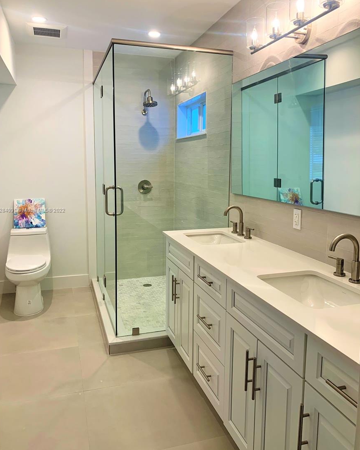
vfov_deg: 62.2
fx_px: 373
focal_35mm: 28
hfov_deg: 51.5
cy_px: 211
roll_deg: +0.1
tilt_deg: -6.6
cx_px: 175
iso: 50
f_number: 1.8
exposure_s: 1/60
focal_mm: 4.25
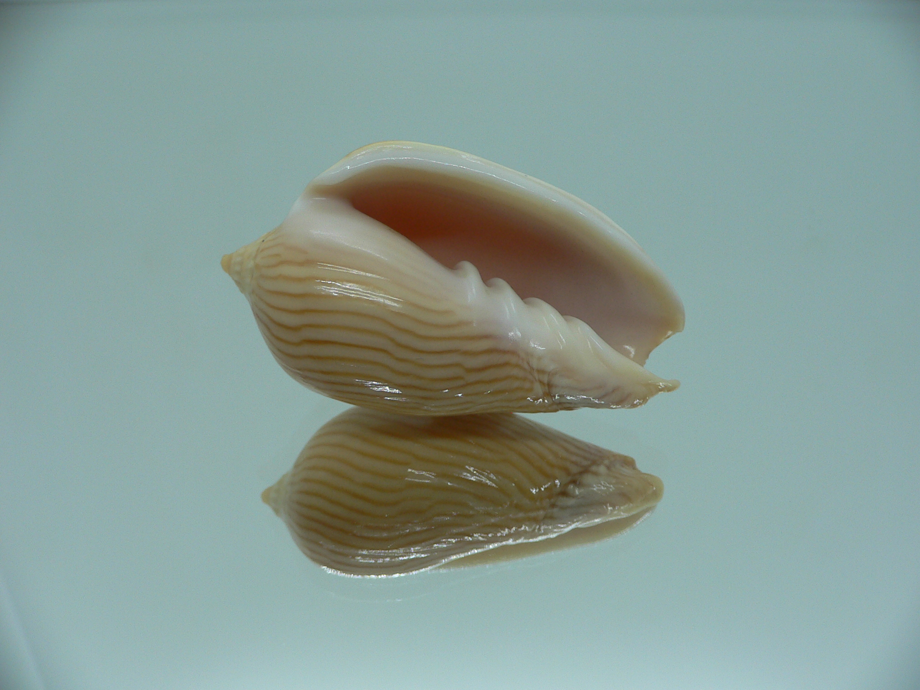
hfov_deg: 52.6
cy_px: 345
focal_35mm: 35
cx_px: 460
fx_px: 930
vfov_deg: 40.7
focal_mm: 4.6
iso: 80
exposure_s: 1/60
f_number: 2.8
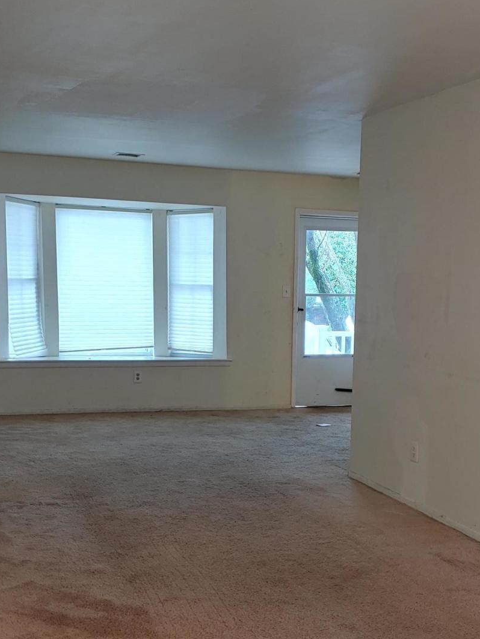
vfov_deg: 40.1
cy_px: 404
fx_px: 869
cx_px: 271
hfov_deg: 30.8
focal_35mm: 47
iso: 150
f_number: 1.5
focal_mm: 4.23
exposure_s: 1/30
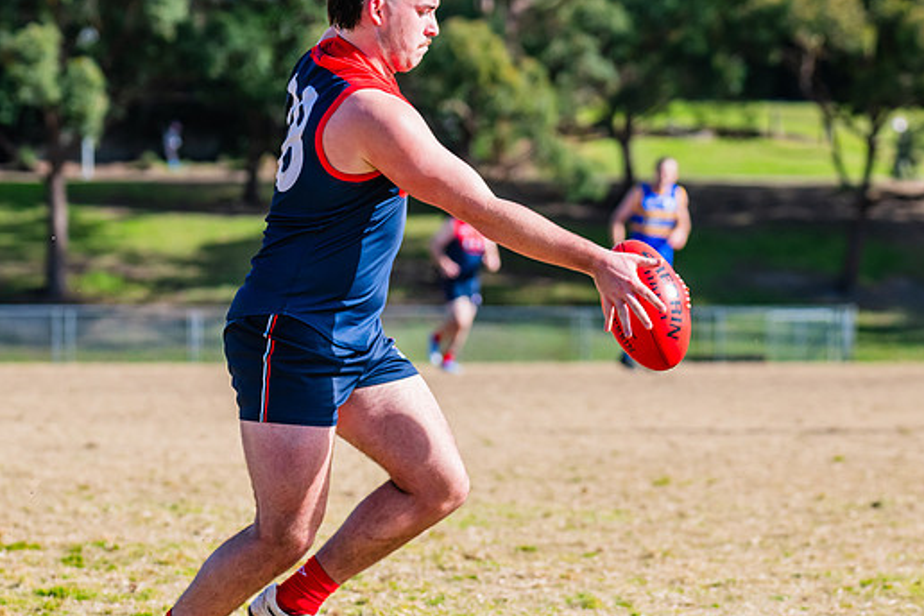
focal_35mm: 216
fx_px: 5544
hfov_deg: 9.5
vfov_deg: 6.4
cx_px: 453
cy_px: 312
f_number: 7.1
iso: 640
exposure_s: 1/1600
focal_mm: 170
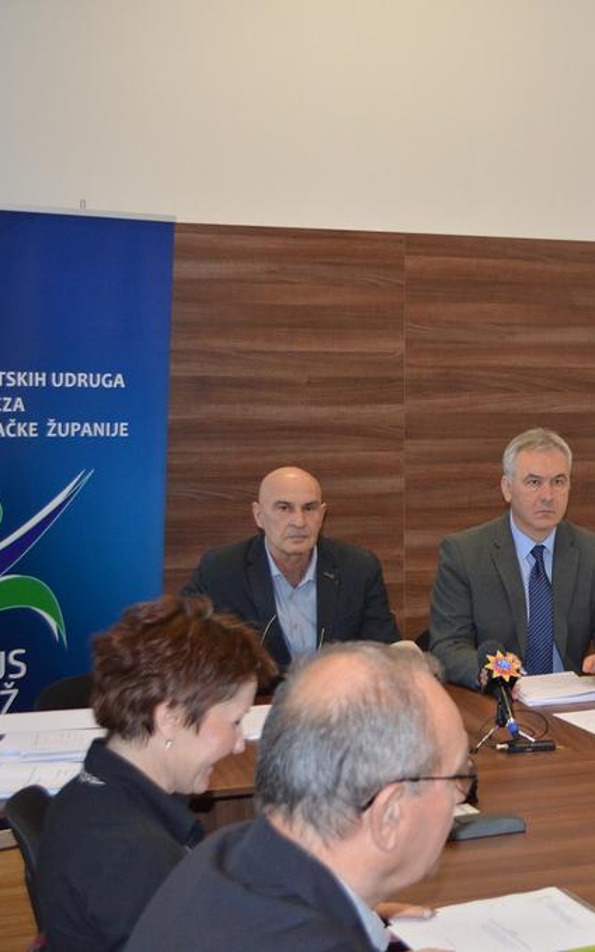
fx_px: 1556
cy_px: 475
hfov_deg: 20.4
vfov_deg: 34.0
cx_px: 692
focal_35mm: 60
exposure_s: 1/60
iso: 800
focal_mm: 26
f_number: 4.2
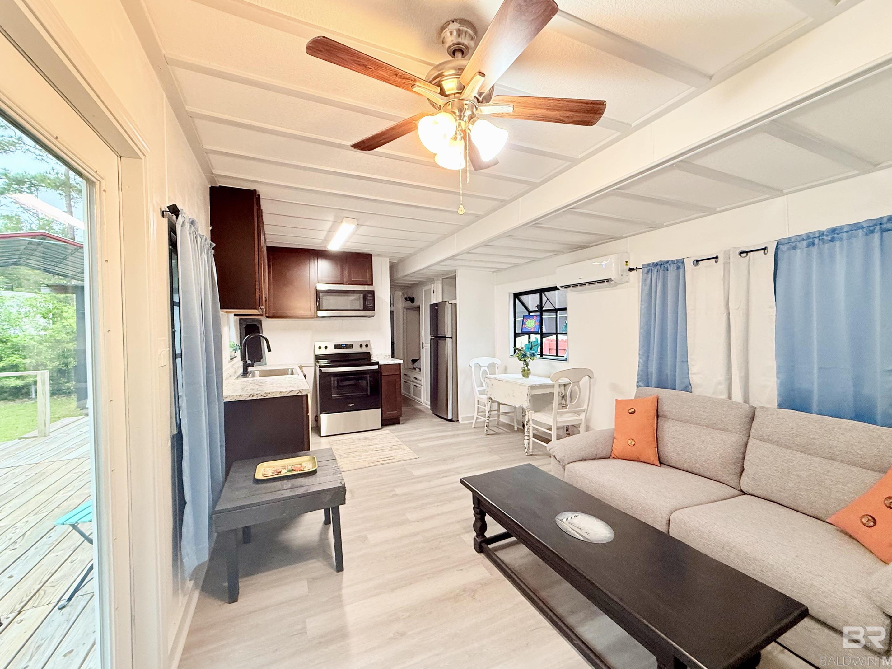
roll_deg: +1.0
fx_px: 387
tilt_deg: -0.1
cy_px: 333
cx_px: 465
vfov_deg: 81.7
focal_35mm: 15
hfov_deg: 98.1
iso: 200
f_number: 2.2
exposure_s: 1/60
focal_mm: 2.22
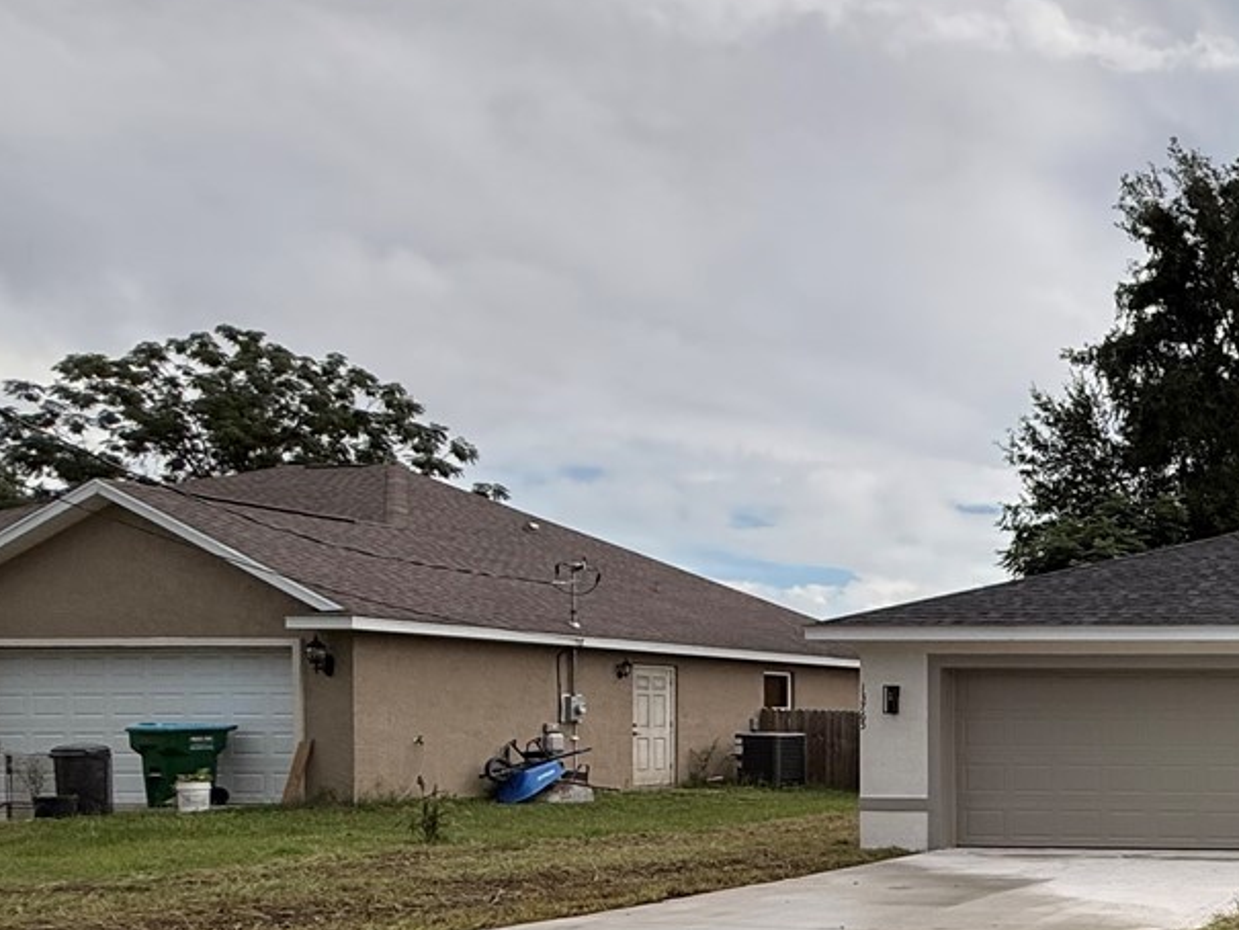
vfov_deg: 37.3
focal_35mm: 37
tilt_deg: -0.1
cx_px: 1561
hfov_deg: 36.0
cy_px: 739
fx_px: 1325
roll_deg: +0.2
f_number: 2.2
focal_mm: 2.22
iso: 50
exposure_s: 1/2611
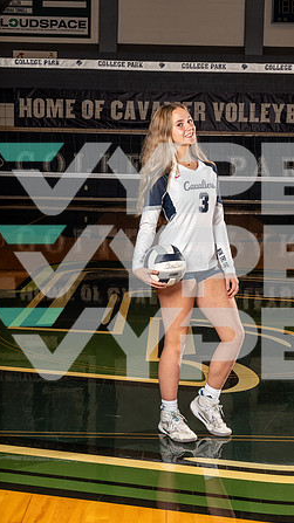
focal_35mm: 58
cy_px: 262
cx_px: 169
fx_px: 805
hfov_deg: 20.7
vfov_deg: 36.0
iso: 640
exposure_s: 1/250
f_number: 11
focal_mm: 55
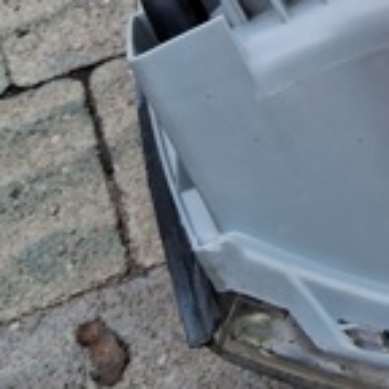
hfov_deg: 14.9
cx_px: 700
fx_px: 1297
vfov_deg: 16.3
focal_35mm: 102
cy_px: -82
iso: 50
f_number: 1.8
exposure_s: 1/100
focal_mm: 3.98
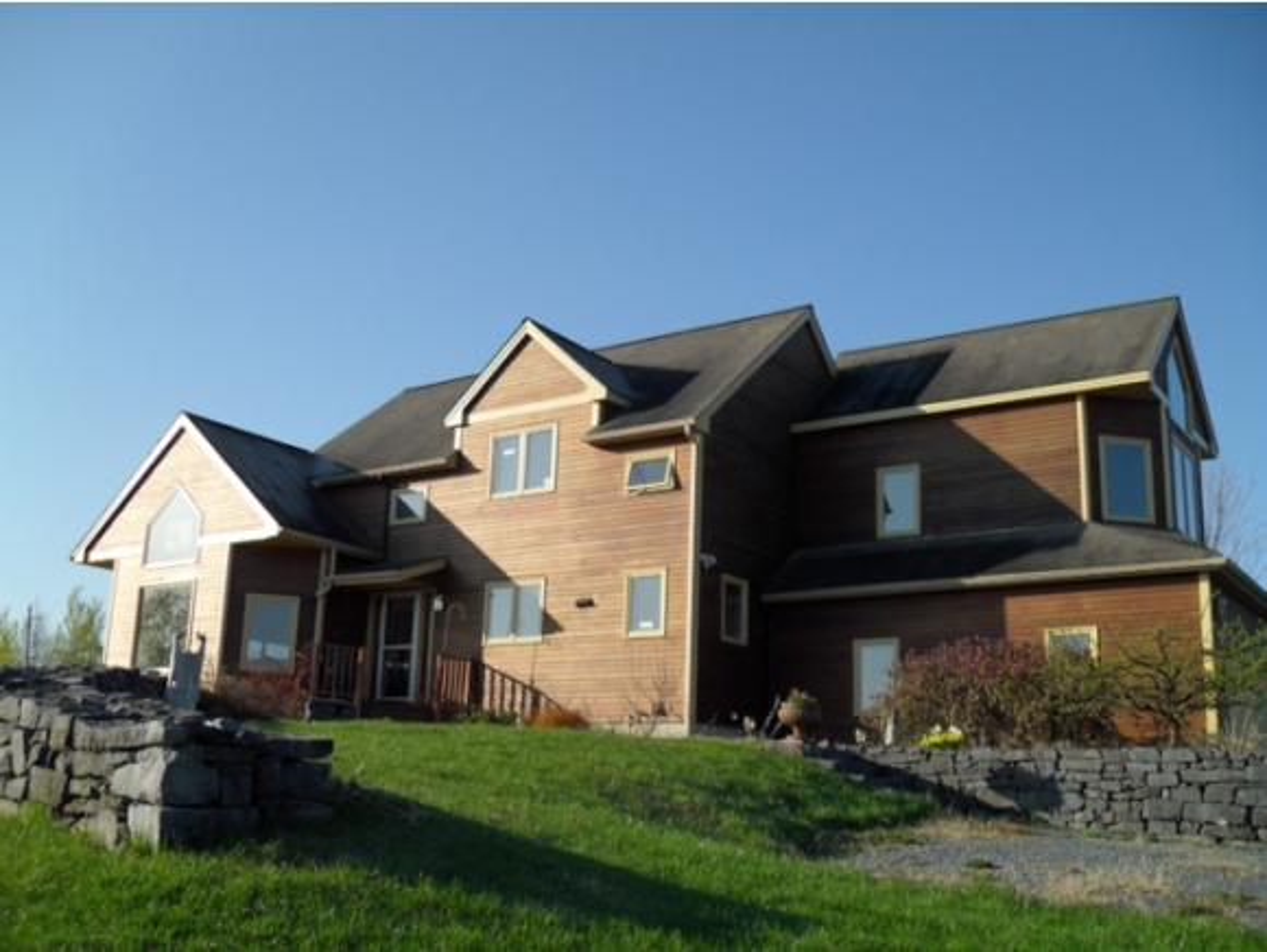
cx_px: 634
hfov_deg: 52.6
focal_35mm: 35
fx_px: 1282
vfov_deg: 40.8
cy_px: 476
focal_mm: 6.2
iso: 100
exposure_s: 1/125
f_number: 8.9
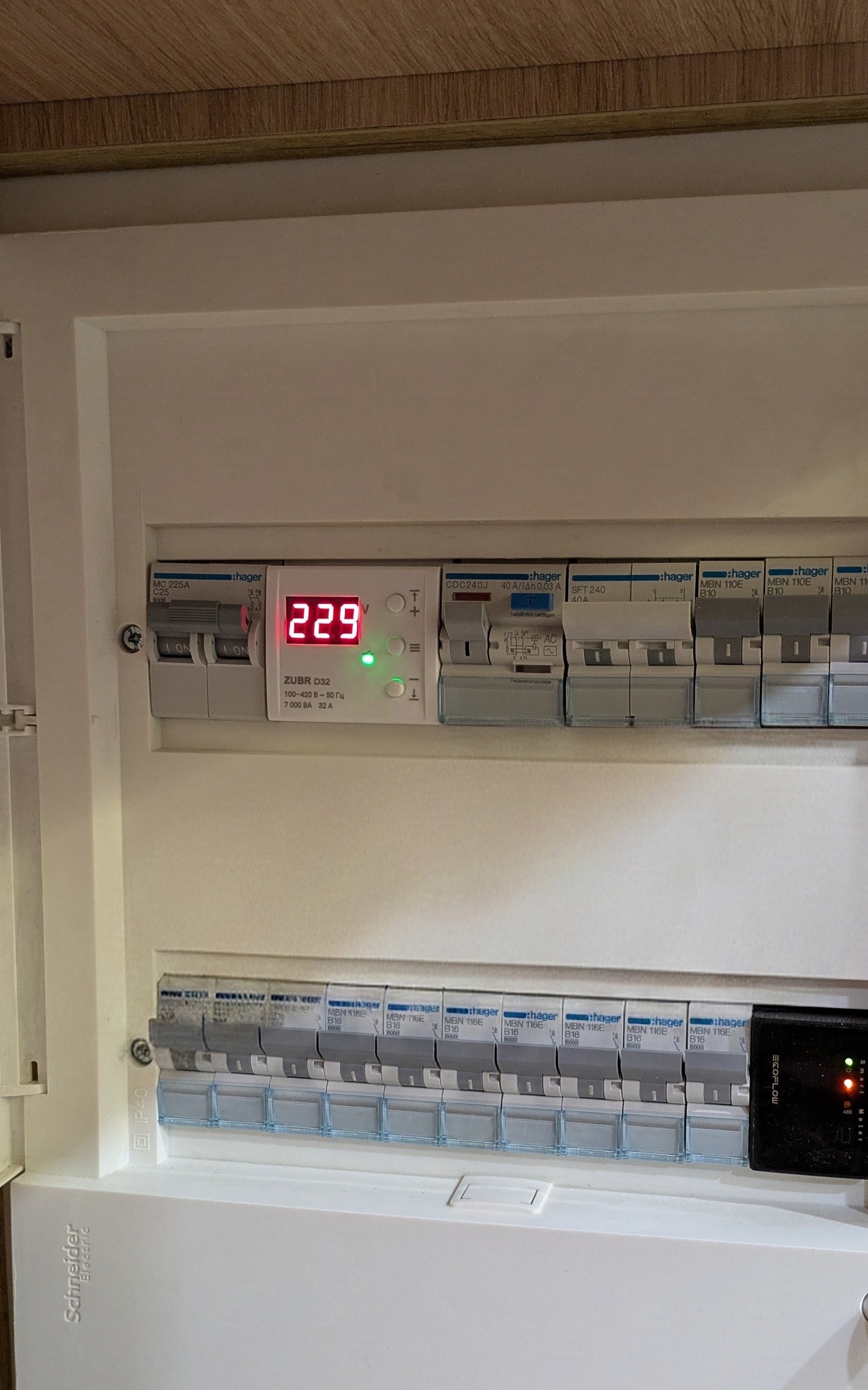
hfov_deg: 33.4
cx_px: 540
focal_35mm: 38
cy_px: 859
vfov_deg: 51.1
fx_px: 1438
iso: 345
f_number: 1.89
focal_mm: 5.43
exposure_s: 1/25
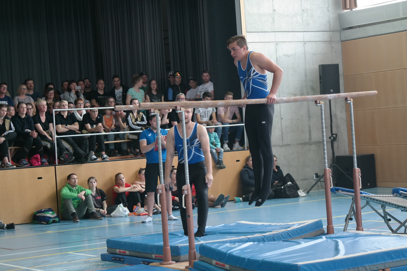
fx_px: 1017
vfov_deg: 15.2
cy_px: 136
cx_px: 204
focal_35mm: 90
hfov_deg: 22.6
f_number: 4
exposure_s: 1/100
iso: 800
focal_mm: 59
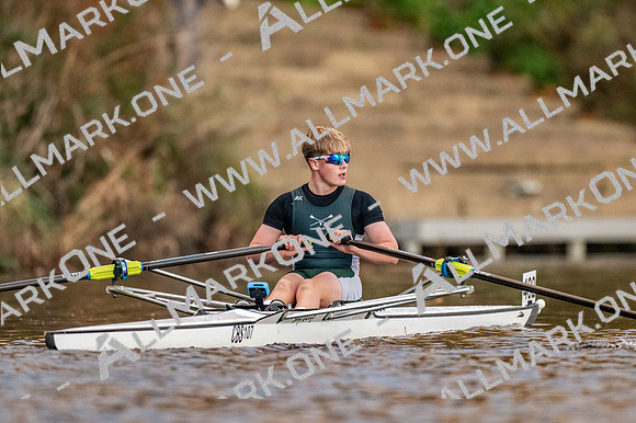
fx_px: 15890
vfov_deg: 1.5
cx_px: 318
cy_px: 212
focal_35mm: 900
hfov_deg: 2.3
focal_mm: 600
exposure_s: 1/2000
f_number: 4
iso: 5600
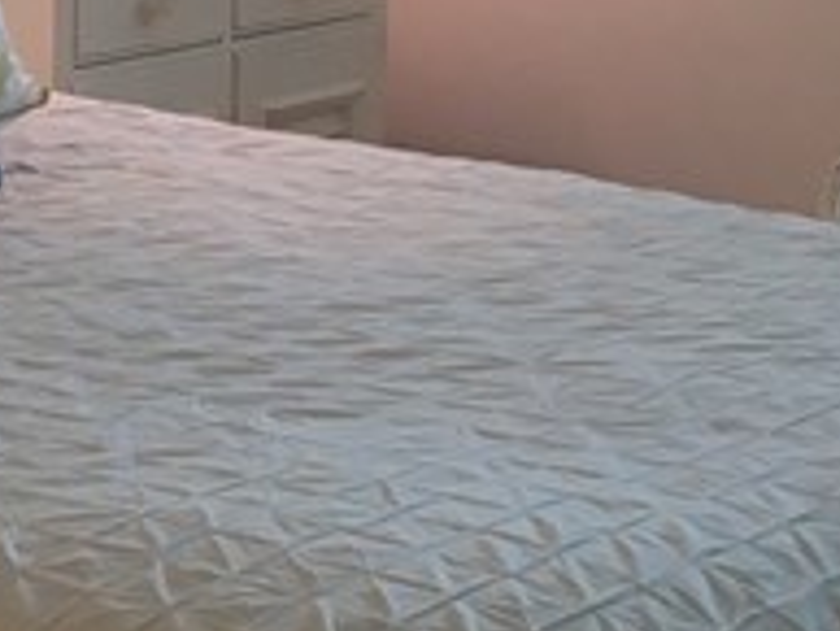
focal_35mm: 154
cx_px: -413
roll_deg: +0.3
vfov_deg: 9.6
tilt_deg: -10.4
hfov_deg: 12.2
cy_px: 96
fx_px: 3739
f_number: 2.2
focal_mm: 4.15
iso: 50
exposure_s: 1/30
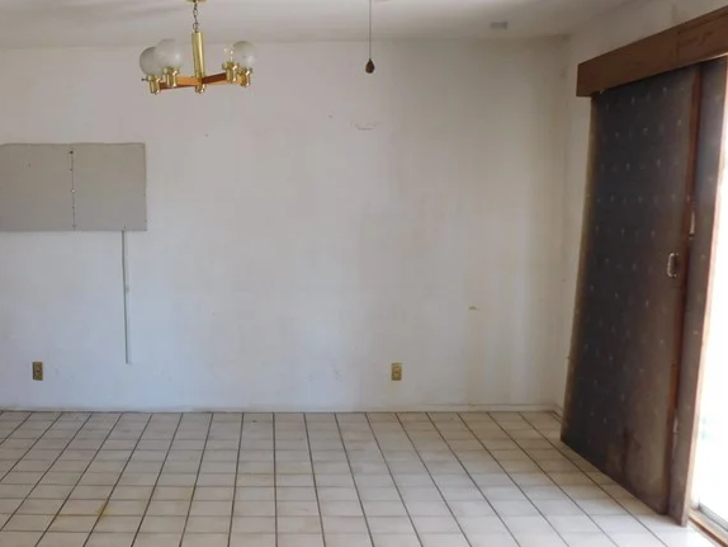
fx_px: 863
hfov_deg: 45.0
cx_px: 235
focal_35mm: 41
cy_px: 300
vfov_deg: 35.1
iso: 125
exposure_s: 1/50
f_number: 3
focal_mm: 4
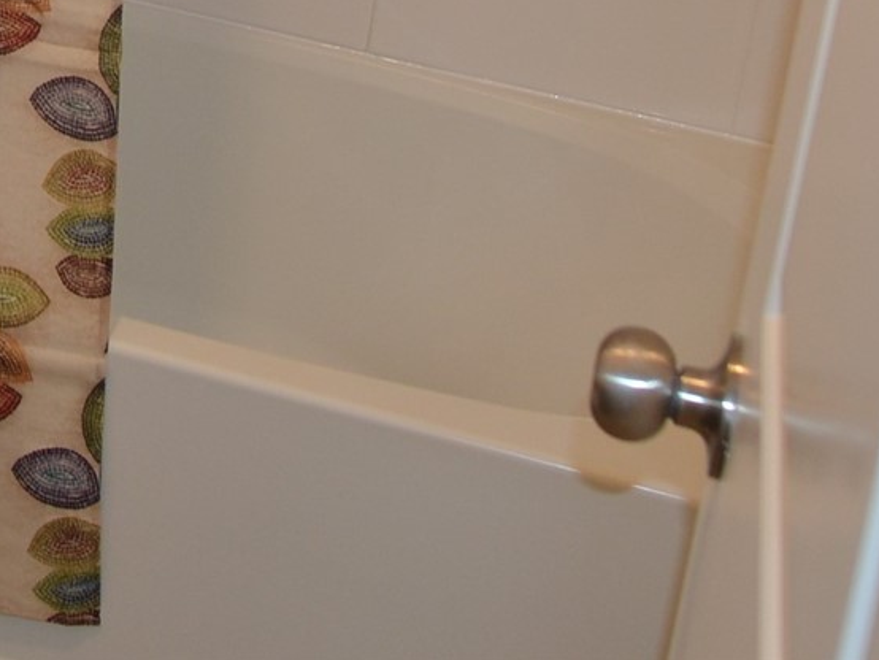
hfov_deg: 16.2
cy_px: -484
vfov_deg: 12.2
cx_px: -362
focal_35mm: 113
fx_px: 2871
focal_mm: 20
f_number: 3.2
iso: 400
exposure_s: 1/60
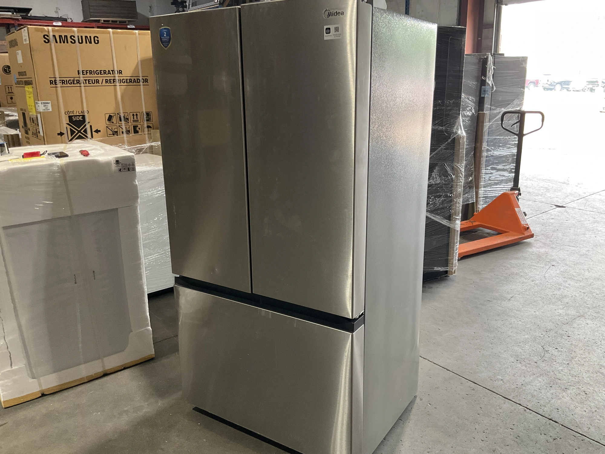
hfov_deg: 61.7
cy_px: 227
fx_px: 507
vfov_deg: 48.2
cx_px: 302
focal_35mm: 29
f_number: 1.8
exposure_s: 1/60
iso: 80
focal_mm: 3
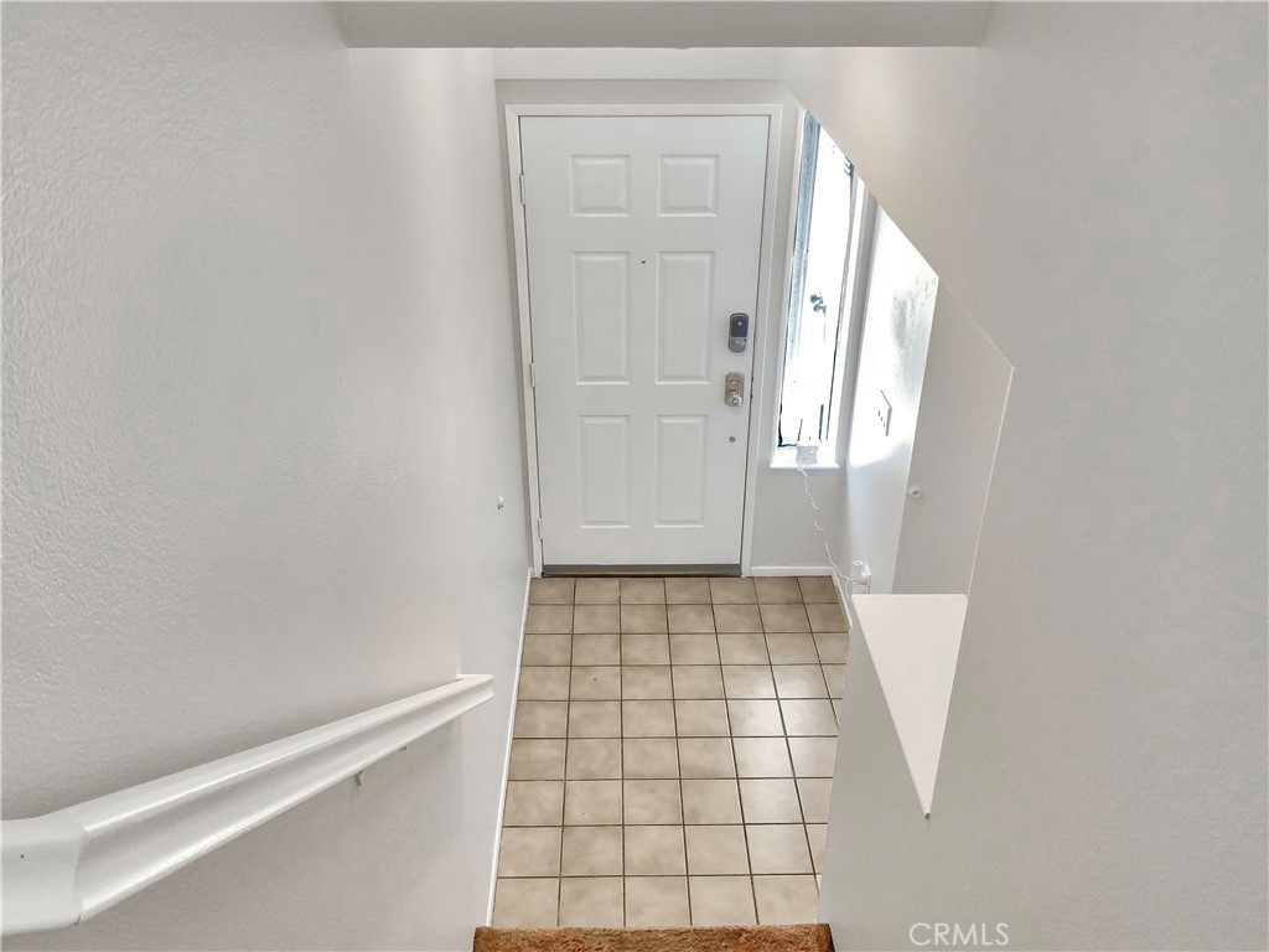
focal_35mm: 29
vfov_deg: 48.2
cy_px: 476
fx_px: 1063
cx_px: 634
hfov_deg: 61.7
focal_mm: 3
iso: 64
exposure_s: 1/60
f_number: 1.8
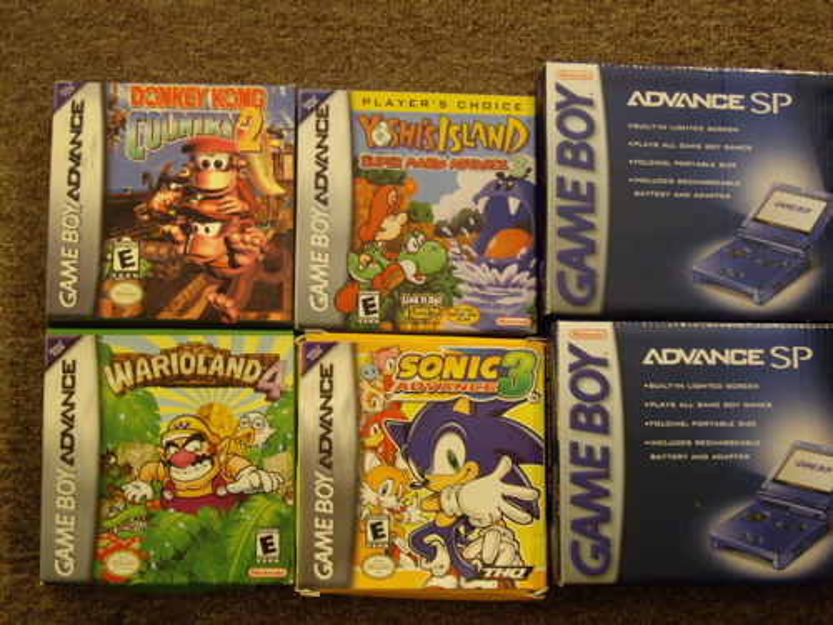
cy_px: 312
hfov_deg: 34.9
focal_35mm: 55
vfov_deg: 26.6
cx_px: 416
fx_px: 1324
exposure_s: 1/13
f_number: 3.4
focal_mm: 11.5
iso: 400
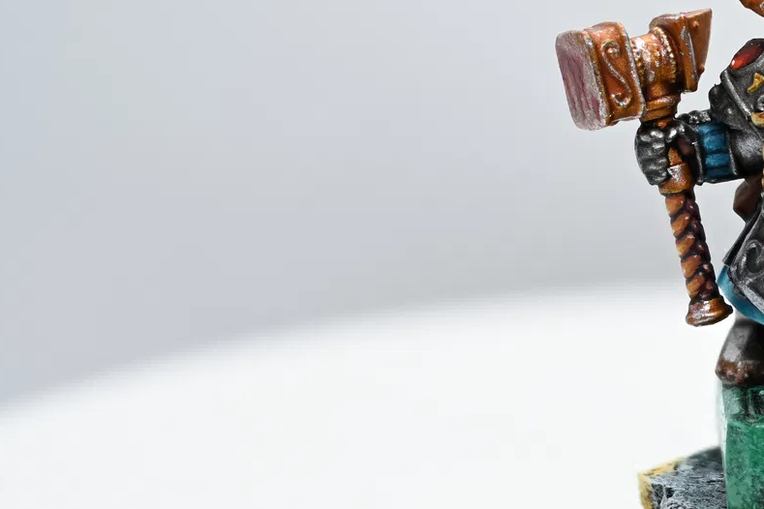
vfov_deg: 5.3
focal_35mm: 261
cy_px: 177
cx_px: 879
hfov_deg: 7.8
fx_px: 5539
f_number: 5.6
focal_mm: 103
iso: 64
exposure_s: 1/30
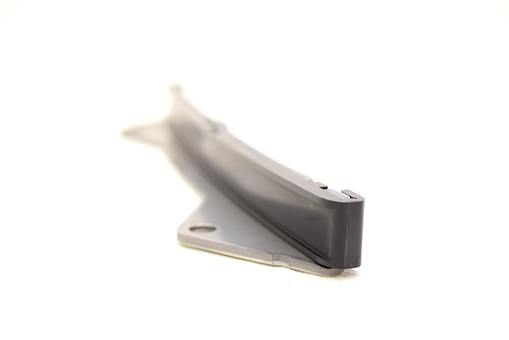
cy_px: 170
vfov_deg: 22.7
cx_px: 254
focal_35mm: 60
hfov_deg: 33.4
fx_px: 849
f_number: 5
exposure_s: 1/100
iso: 400
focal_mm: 40
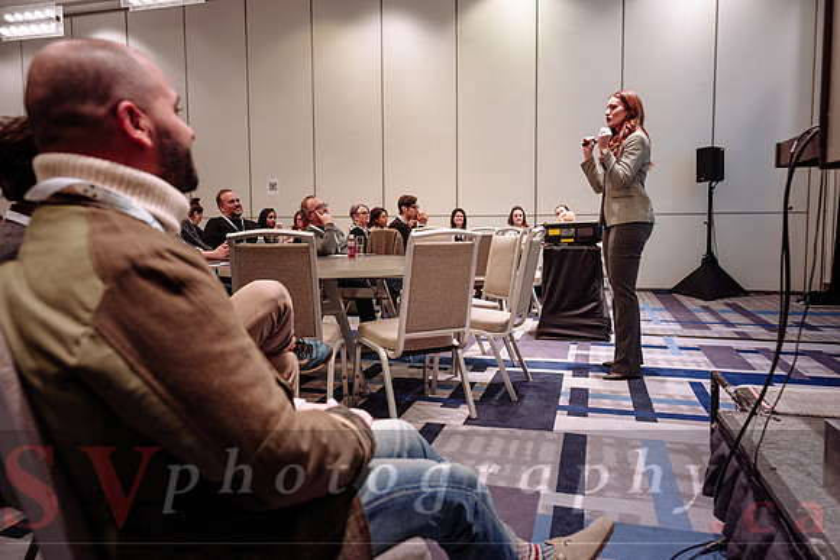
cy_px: 280
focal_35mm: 25
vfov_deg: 51.3
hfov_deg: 71.5
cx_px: 420
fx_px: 583
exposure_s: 1/100
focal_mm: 25
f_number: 3.5
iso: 1000
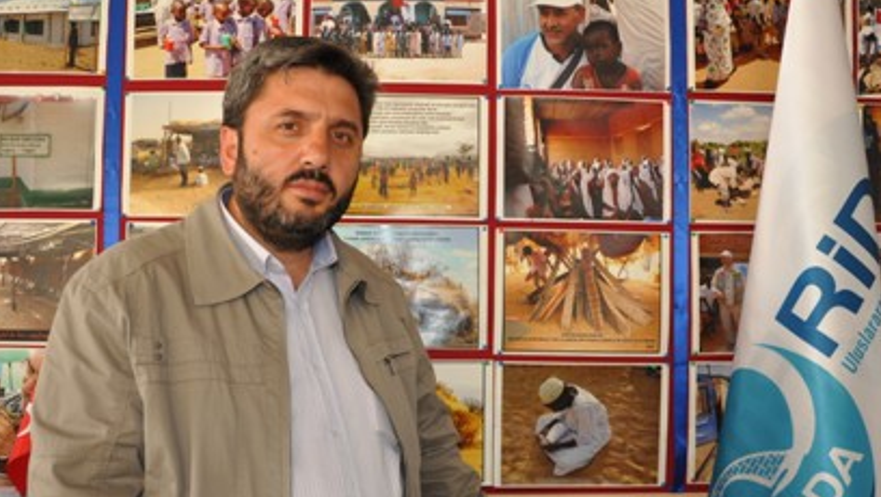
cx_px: 436
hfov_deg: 62.6
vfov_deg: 37.7
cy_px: 303
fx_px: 725
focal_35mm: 31
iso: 800
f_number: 3.5
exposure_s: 1/60
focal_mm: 18
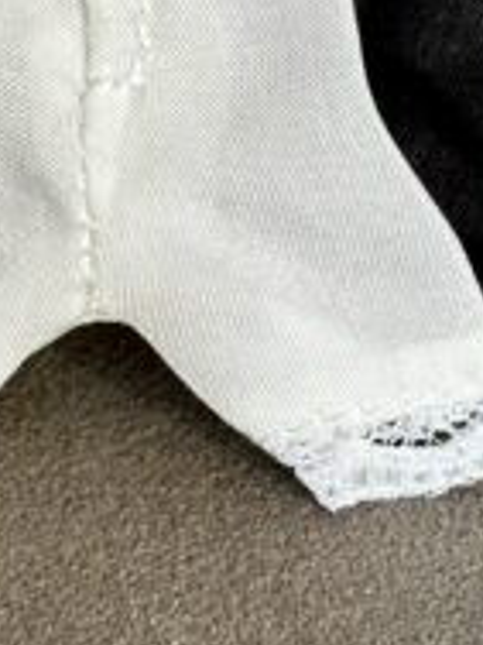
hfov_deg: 14.4
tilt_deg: -29.6
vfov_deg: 19.2
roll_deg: -2.2
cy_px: 178
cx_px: 380
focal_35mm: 102
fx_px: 1898
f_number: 1.78
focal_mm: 6.86
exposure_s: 1/121
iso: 64
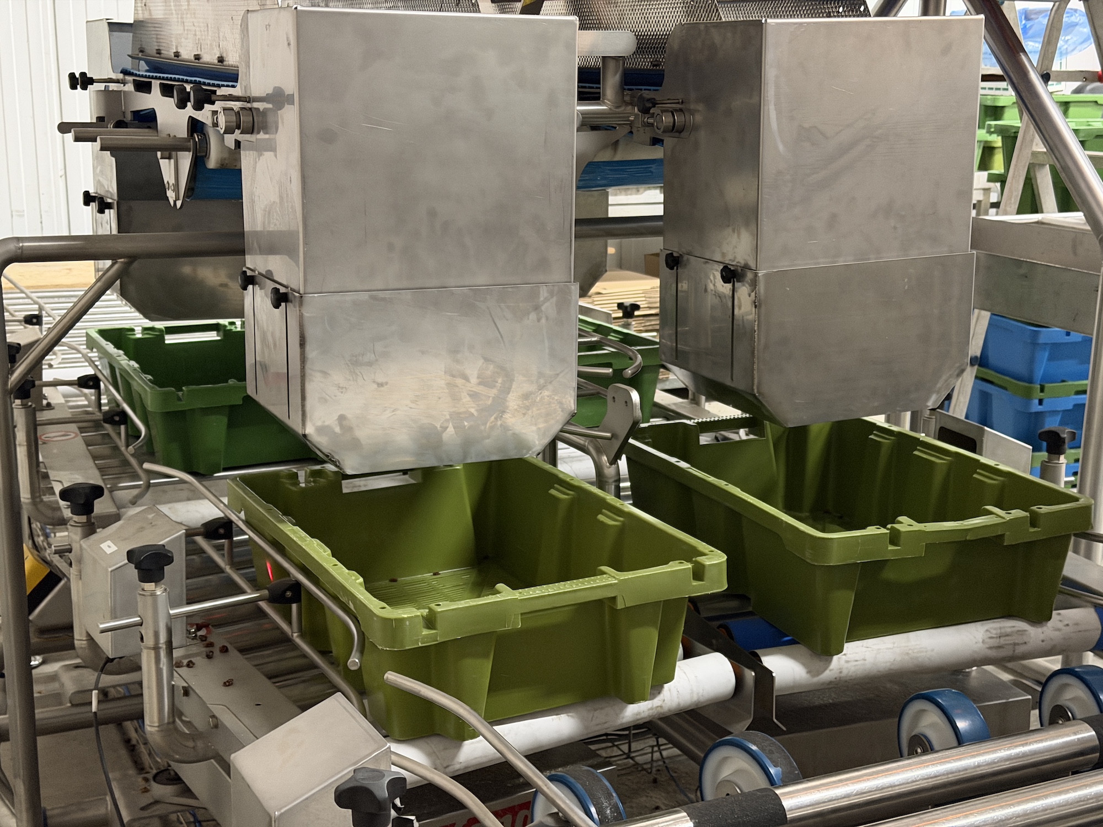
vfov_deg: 30.3
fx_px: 1529
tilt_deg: -13.8
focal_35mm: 48
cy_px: 414
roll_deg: -0.9
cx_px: 552
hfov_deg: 39.7
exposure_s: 1/25
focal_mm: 6.76
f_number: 1.78
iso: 640
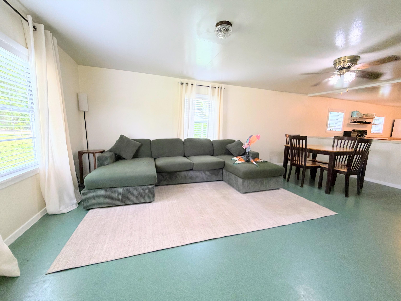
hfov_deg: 102.1
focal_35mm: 14
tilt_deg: -7.0
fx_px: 162
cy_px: 150
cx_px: 200
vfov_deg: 85.7
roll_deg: -1.4
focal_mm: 2.22
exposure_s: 1/60
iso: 200
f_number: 2.2
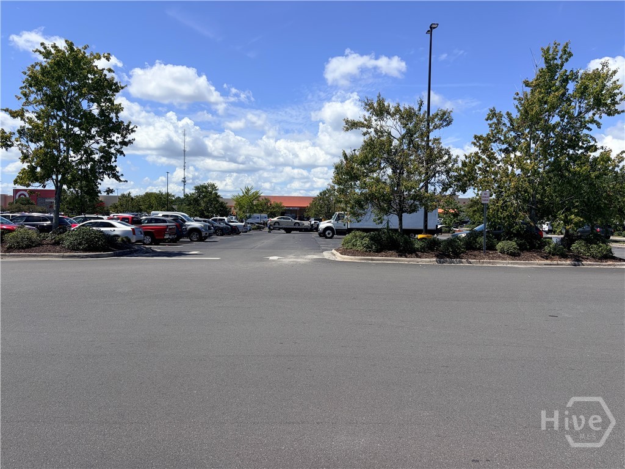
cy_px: 234
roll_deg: -1.2
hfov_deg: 67.3
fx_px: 469
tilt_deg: -0.1
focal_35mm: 26
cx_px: 312
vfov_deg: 53.1
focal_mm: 5.96
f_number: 1.6
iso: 64
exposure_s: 1/6329
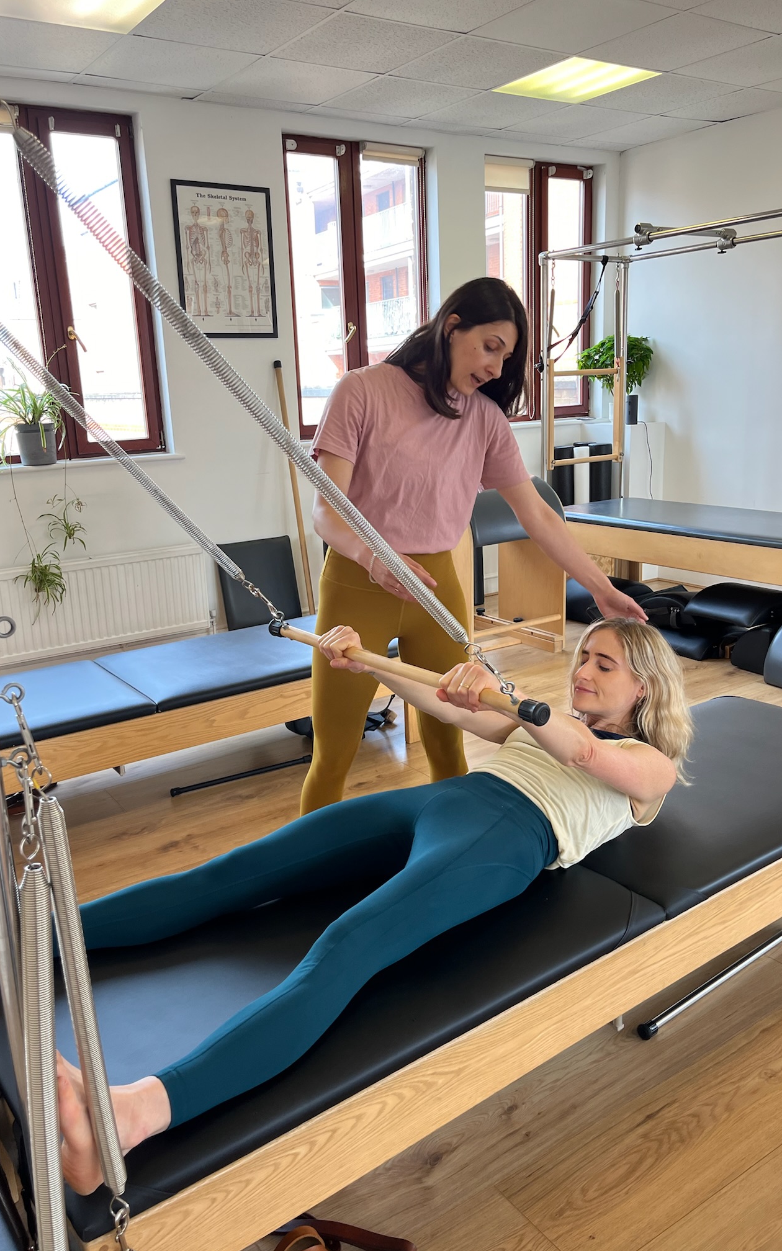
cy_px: 633
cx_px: 384
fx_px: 955
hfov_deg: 44.5
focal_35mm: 28
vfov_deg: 66.5
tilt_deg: -14.0
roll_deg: +3.3
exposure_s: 1/100
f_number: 1.6
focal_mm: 5.1
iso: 64
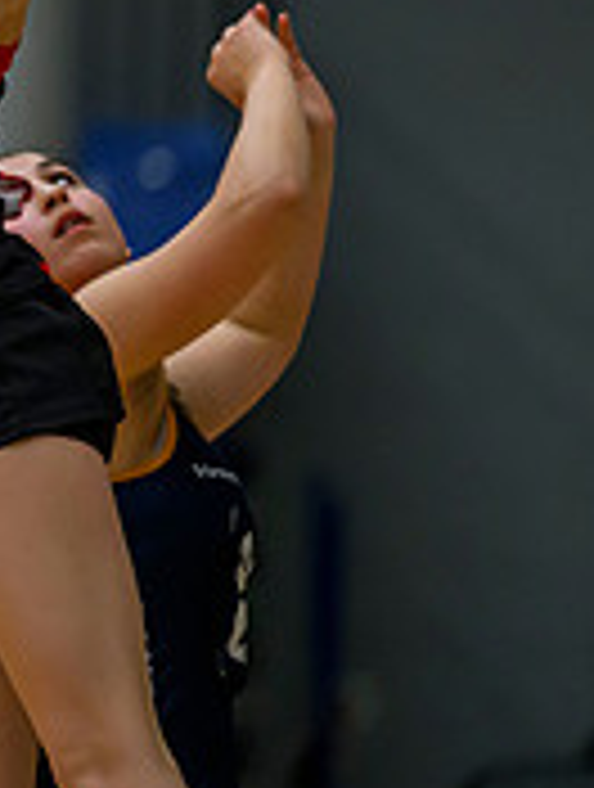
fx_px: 16869
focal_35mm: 740
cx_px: -623
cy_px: -77
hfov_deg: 2.0
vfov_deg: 2.7
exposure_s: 1/800
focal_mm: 200
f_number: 2.8
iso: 3200
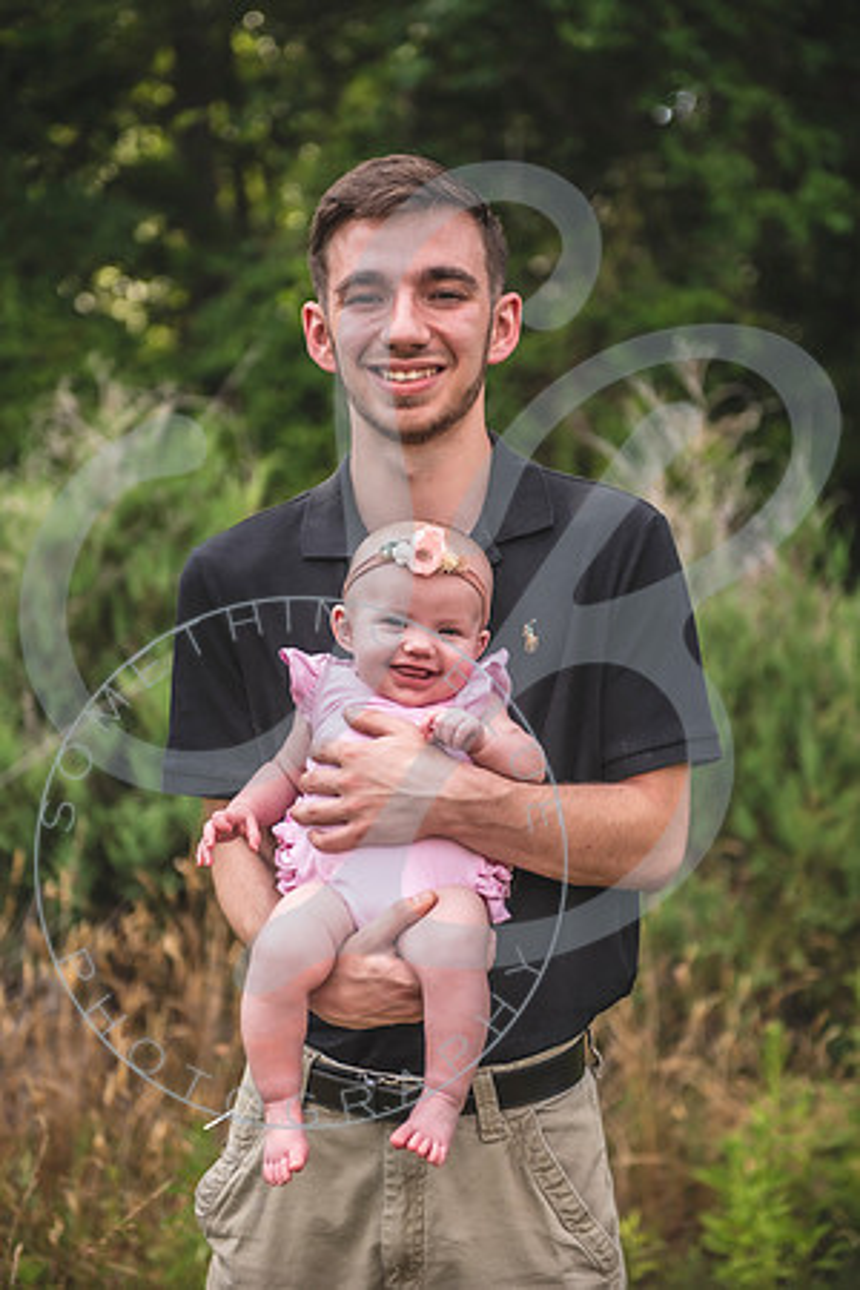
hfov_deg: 19.5
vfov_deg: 28.8
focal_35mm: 70
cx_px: 430
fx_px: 2508
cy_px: 645
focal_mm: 70
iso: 100
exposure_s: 1/640
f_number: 2.8
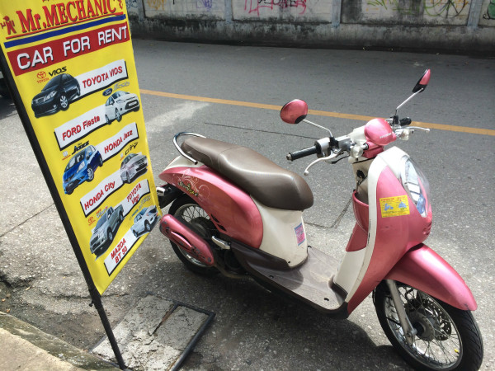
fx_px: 429
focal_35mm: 30
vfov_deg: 46.8
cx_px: 248
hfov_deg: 60.0
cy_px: 186
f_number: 2.2
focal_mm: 4.12
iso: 32
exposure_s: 1/873
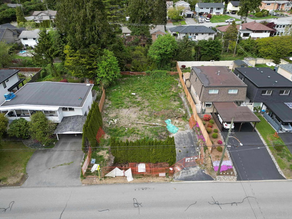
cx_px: 146
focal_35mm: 24
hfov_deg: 71.6
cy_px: 110
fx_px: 202
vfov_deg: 56.8
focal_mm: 6.72
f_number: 1.7
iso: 100
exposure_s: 1/1000
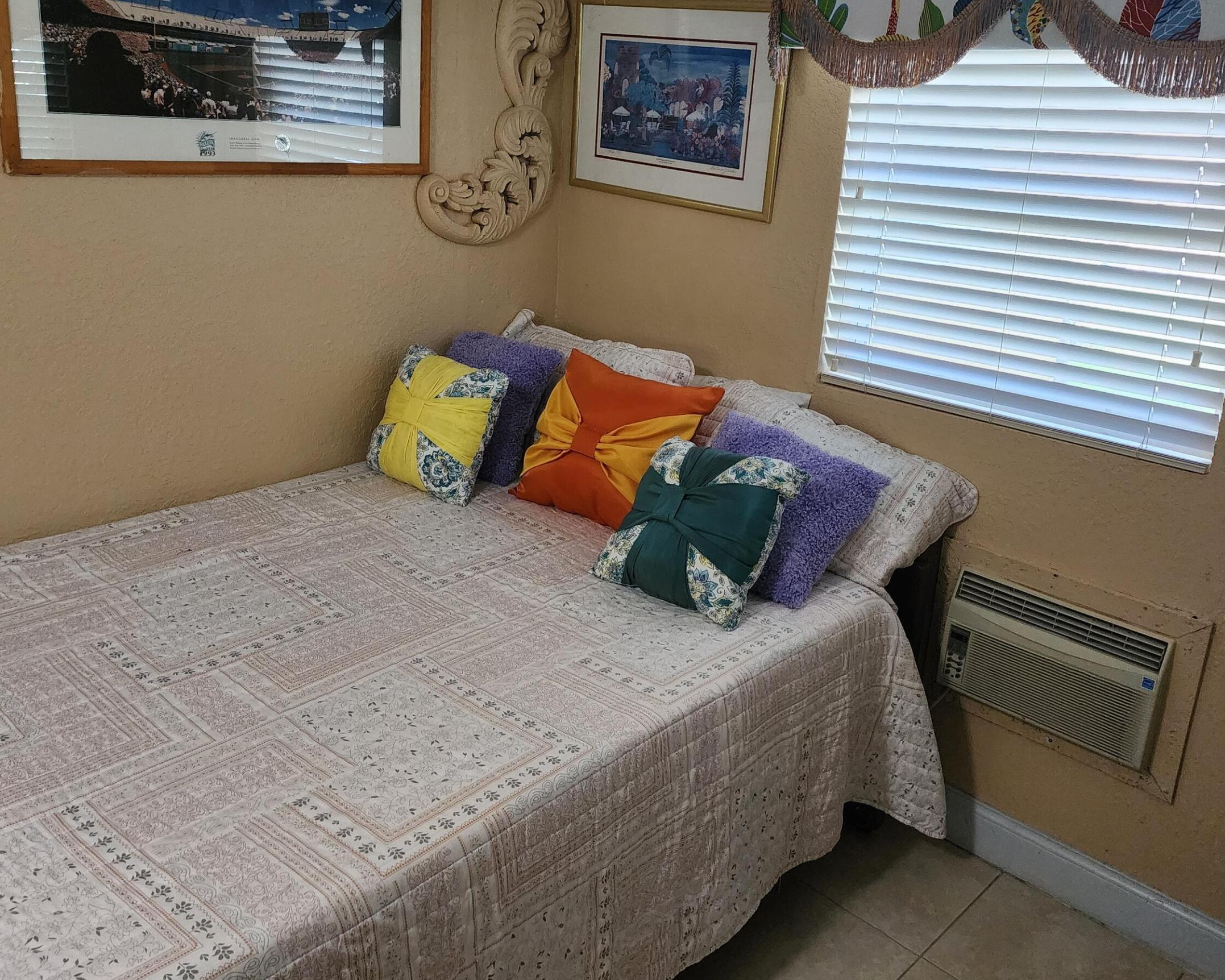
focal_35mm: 30
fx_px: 1088
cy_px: 402
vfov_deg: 48.3
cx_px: 588
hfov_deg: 58.8
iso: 800
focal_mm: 6.4
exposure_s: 1/120
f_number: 1.8
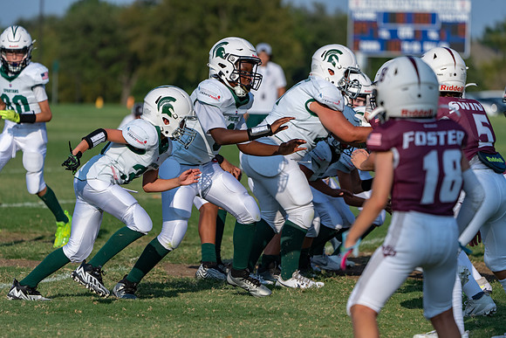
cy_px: 169
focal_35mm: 279
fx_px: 3922
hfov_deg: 7.4
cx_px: 253
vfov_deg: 4.9
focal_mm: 279
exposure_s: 1/2000
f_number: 5.6
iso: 250
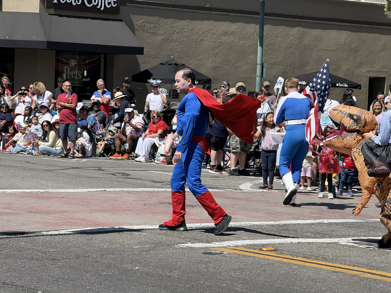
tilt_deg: -1.3
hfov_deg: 15.9
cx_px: 202
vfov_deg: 11.9
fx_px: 1400
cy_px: 143
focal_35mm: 124
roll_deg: -1.7
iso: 50
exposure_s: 1/1206
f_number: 2.8
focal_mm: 15.66
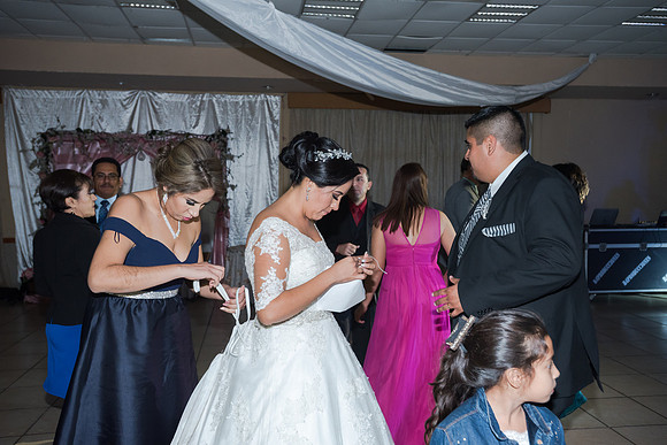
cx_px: 334
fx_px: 556
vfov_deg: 43.6
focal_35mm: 30
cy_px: 222
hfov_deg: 61.9
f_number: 3.5
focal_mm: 30
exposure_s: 1/125
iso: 1600
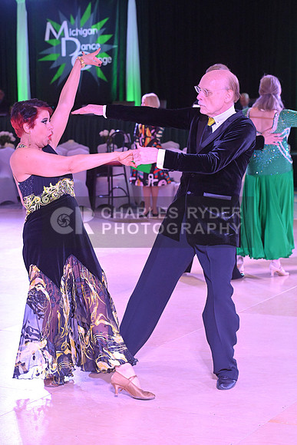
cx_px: 148
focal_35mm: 85
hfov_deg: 16.1
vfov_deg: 23.9
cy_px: 222
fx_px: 1051
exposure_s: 1/320
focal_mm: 85
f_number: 6.3
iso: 5000
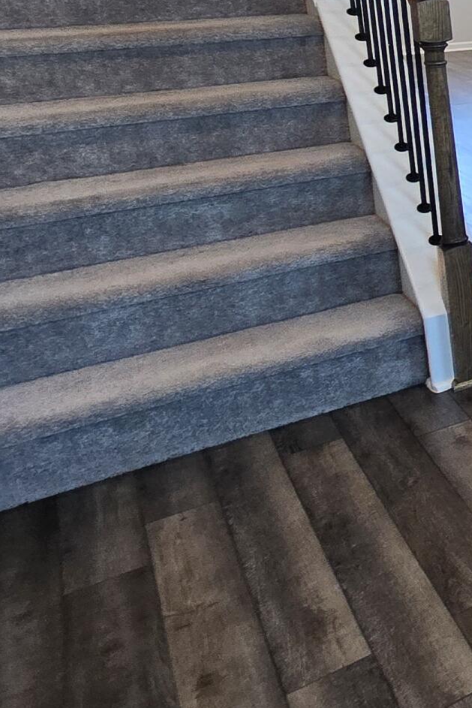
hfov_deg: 16.1
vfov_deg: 42.1
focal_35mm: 43
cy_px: 84
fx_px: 845
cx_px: 1089
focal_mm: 2.2
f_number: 2.2
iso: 80
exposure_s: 1/60
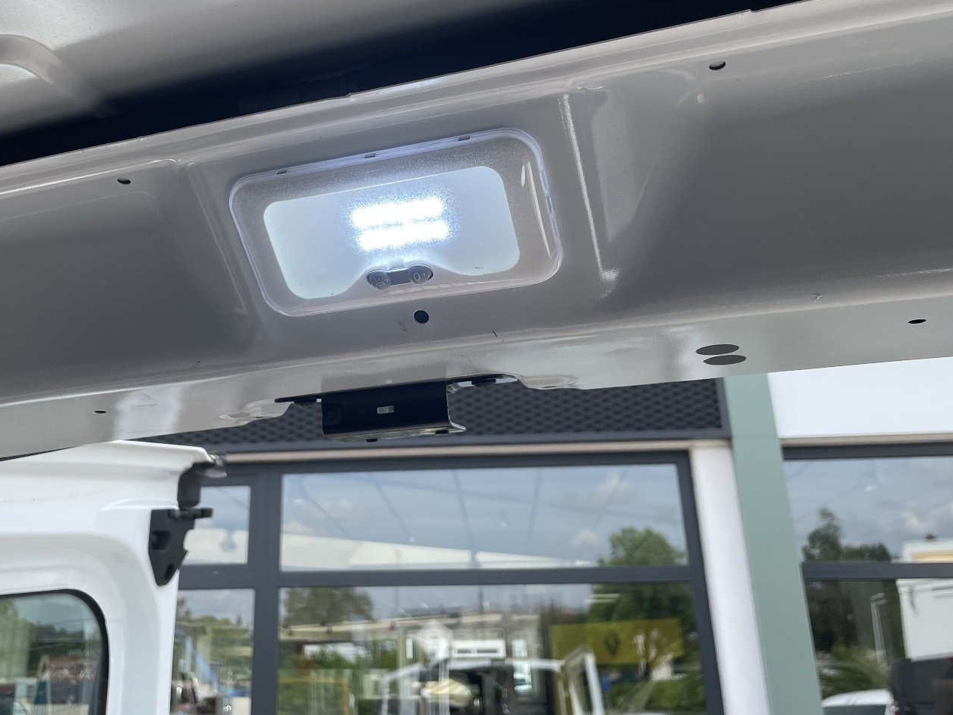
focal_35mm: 37
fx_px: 1019
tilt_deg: +21.5
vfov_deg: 38.3
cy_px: 246
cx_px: 367
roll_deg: +1.5
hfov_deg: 49.7
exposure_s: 1/1052
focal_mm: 4.2
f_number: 1.6
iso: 32
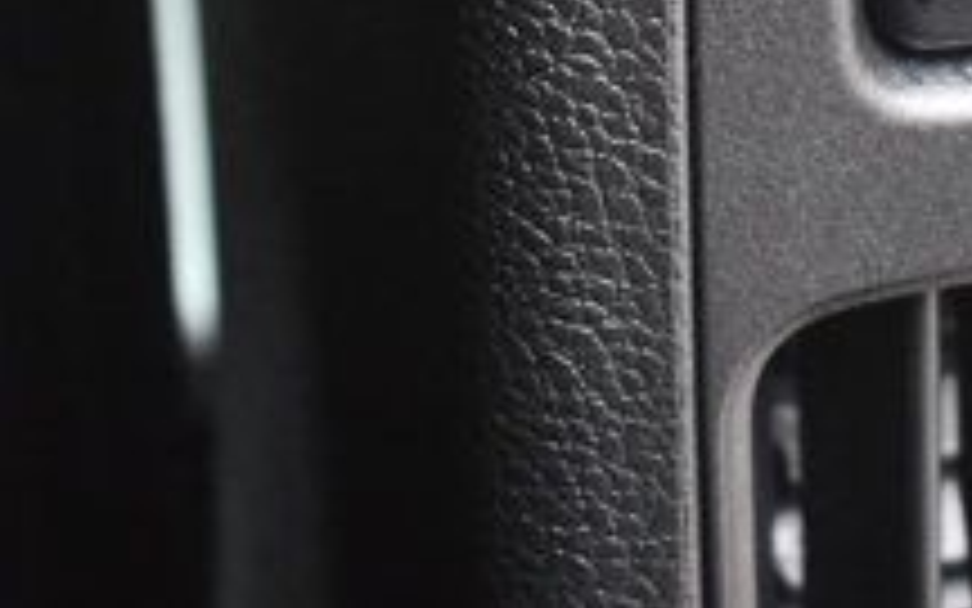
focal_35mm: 139
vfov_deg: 9.1
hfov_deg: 14.8
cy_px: -349
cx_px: 994
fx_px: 3682
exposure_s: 1/100
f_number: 4.2
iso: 3200
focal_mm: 31
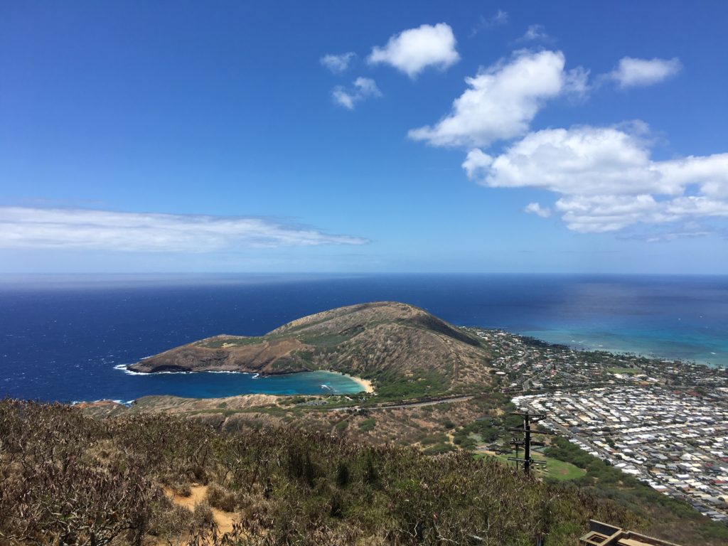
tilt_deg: -1.3
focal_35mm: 29
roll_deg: +0.1
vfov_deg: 48.2
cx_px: 364
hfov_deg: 61.7
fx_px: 610
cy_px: 273
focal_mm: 4.15
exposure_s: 1/2331
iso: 25
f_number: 2.2
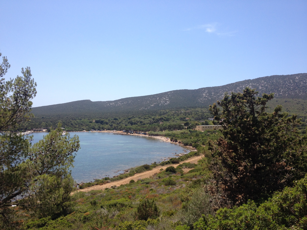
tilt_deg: -2.4
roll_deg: +0.4
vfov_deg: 40.7
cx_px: 154
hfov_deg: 52.6
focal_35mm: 35
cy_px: 115
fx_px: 310
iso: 50
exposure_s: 1/1493
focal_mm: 4.28
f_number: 2.4
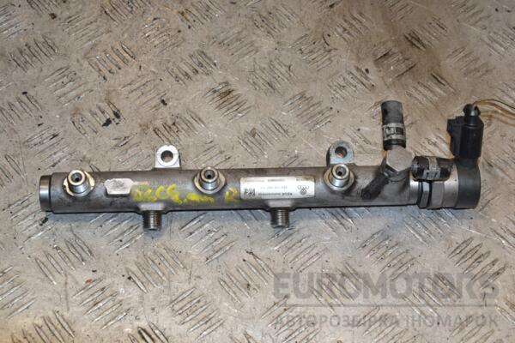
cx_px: 258
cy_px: 172
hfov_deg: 31.9
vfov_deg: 21.6
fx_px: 901
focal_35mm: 63
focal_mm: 42
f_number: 9
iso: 800
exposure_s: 1/200
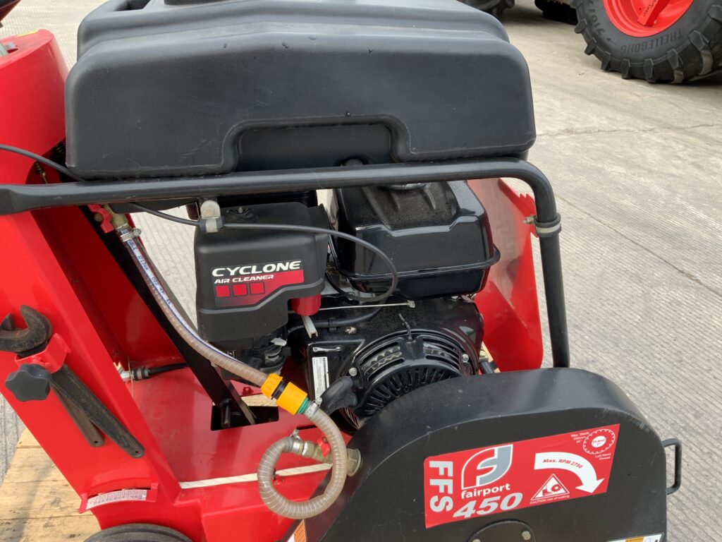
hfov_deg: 61.7
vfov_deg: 48.2
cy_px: 271
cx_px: 361
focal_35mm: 29
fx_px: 605
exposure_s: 1/122
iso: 25
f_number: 1.8
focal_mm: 3
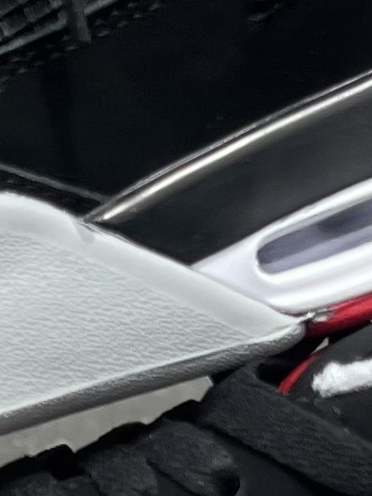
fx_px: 2853
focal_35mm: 199
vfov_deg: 9.9
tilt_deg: -39.2
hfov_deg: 7.4
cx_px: 31
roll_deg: -0.8
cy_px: 450
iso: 50
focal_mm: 5.7
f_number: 1.5
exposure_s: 1/2695
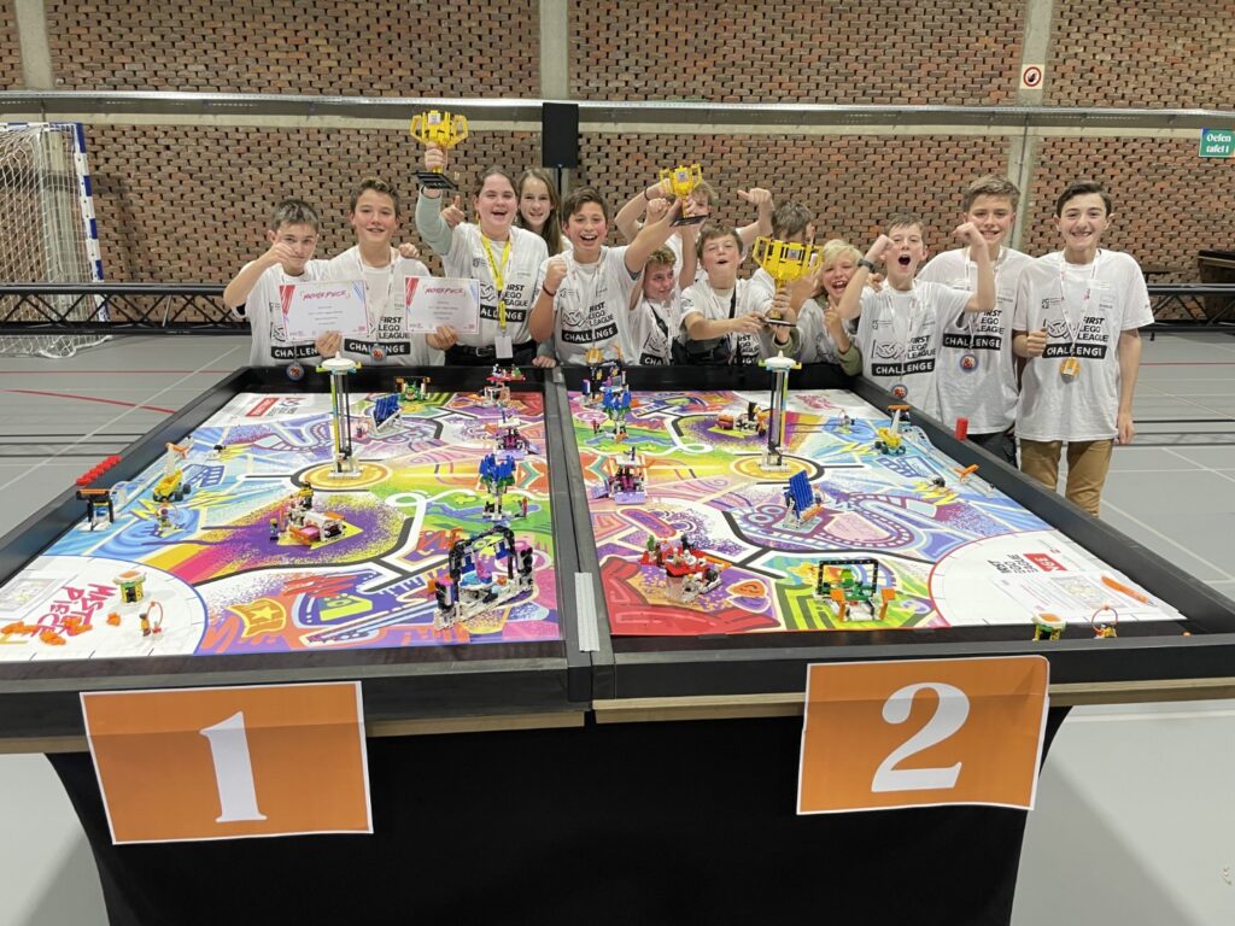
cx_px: 618
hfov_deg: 67.3
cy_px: 463
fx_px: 928
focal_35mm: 26
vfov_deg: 53.1
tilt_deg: -15.4
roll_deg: -1.3
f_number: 1.6
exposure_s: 1/55
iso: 80
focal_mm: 4.2
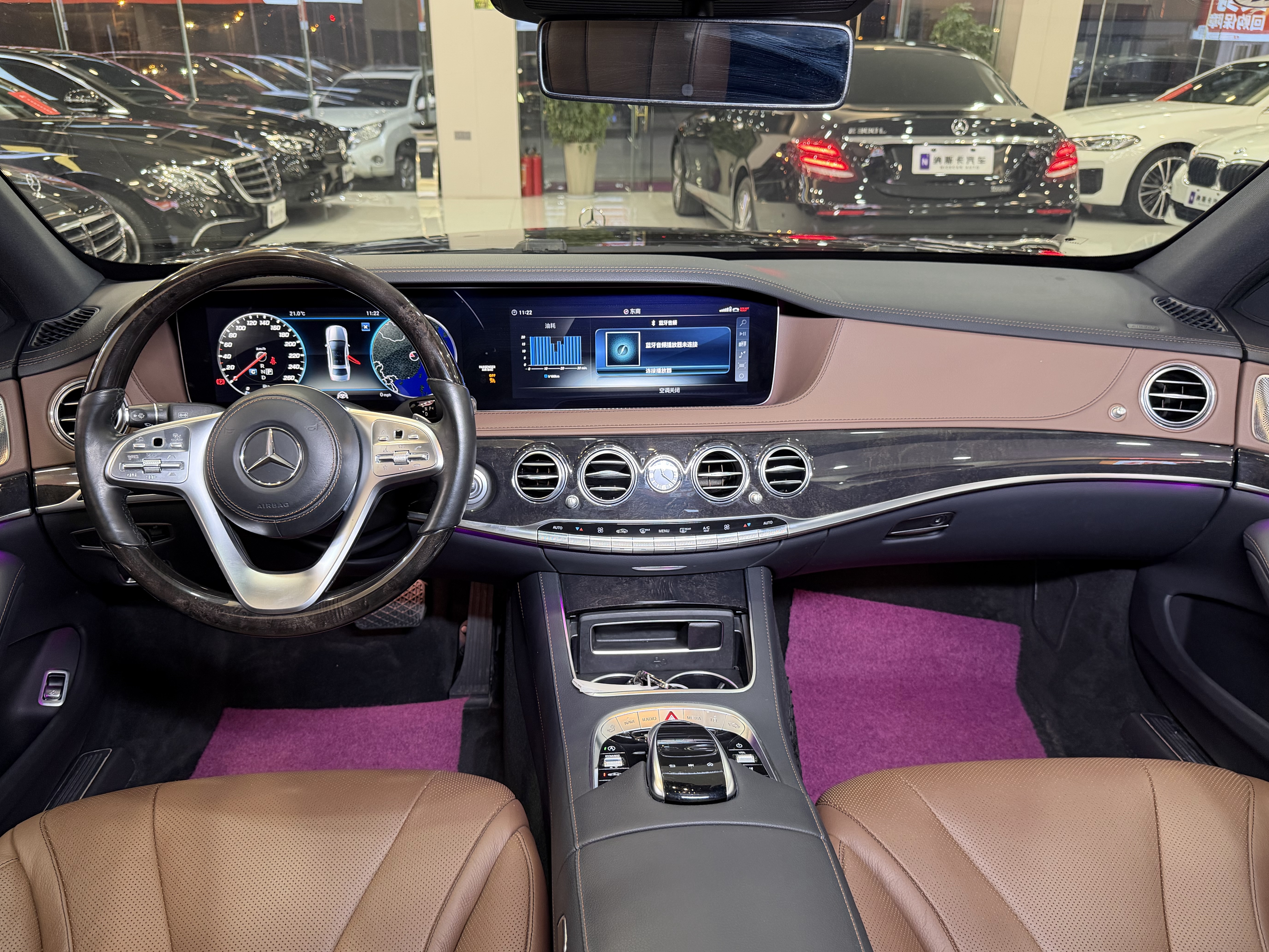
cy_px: 486
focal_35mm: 25
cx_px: 616
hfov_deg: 69.4
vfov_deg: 54.9
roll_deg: +0.3
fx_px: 916
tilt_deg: -25.1
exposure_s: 1/50
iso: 320
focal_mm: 6.76
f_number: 1.78
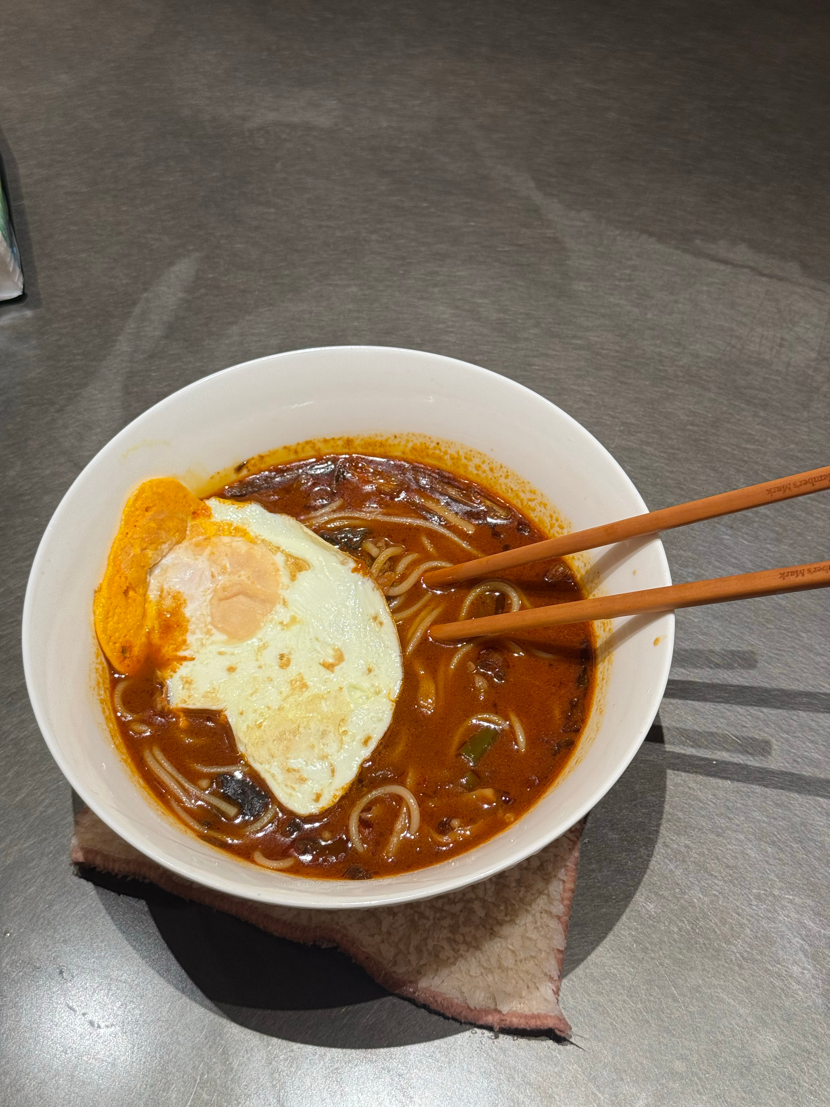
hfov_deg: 30.3
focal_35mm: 48
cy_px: 554
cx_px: 415
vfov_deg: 39.7
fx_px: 1535
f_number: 1.78
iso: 100
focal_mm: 6.76
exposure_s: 1/120
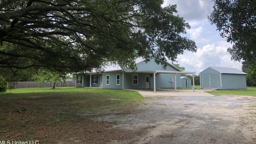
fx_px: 210
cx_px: 129
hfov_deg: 62.6
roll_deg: -0.2
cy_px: 54
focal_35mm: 31
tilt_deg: +5.4
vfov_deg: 37.6
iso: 20
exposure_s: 1/838
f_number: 1.8
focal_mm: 3.99
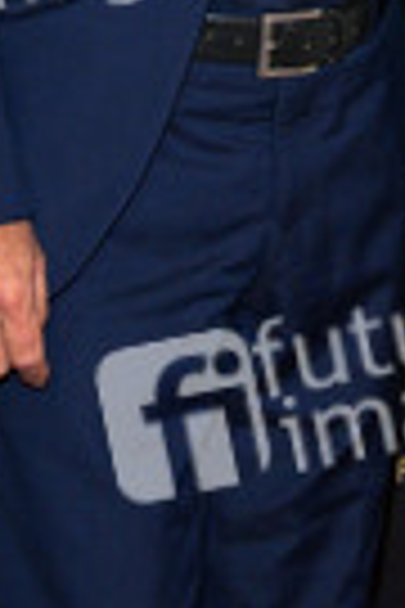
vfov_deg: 17.8
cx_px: 459
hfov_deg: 12.9
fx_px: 1755
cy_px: -279
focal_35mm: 104
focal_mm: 35
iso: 1600
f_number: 7.1
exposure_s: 1/200
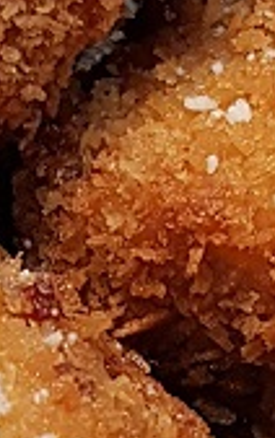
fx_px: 2596
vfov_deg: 9.6
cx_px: 163
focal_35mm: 217
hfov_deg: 6.1
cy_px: 299
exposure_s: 1/50
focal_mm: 4.3
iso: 125
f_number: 1.7
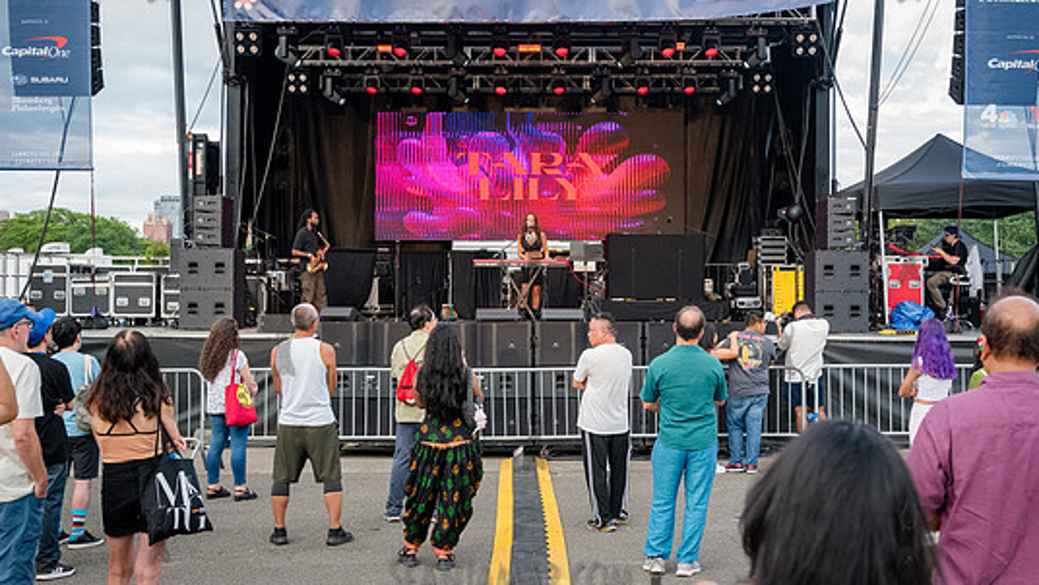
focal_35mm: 44
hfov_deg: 46.4
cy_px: 249
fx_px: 1213
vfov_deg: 27.1
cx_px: 533
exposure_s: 1/1000
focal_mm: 38
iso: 3200
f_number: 4.5
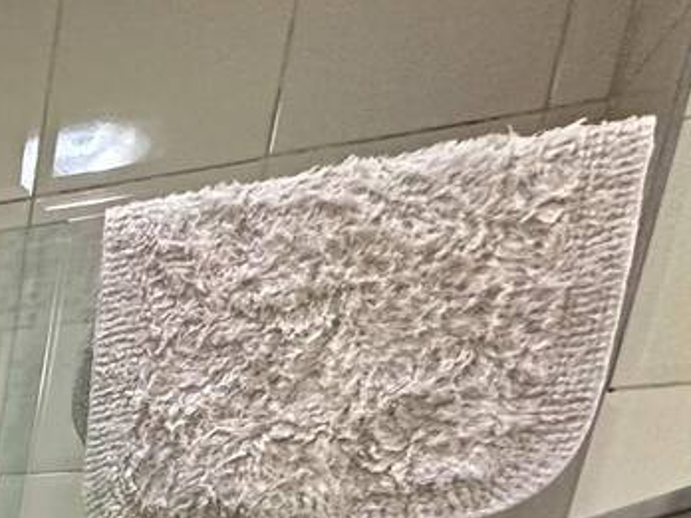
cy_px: 990
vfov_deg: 18.4
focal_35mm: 58
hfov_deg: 20.8
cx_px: -596
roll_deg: -0.9
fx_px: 1158
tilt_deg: -15.9
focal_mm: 2.22
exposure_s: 1/60
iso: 250
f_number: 2.2
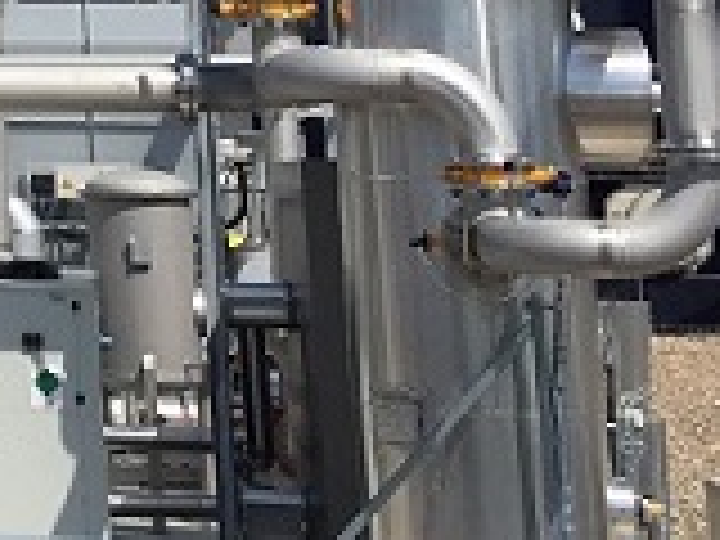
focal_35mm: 133
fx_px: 2766
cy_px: -358
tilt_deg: +8.0
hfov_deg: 13.0
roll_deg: -1.4
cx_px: -698
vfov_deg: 10.6
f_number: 2.2
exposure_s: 1/3968
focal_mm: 4.15
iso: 32
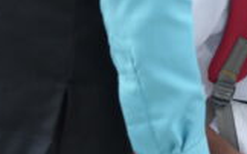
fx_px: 1628
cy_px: -88
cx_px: 367
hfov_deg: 8.5
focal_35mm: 242
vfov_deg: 5.4
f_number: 3.5
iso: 125
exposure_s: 1/250
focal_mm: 50
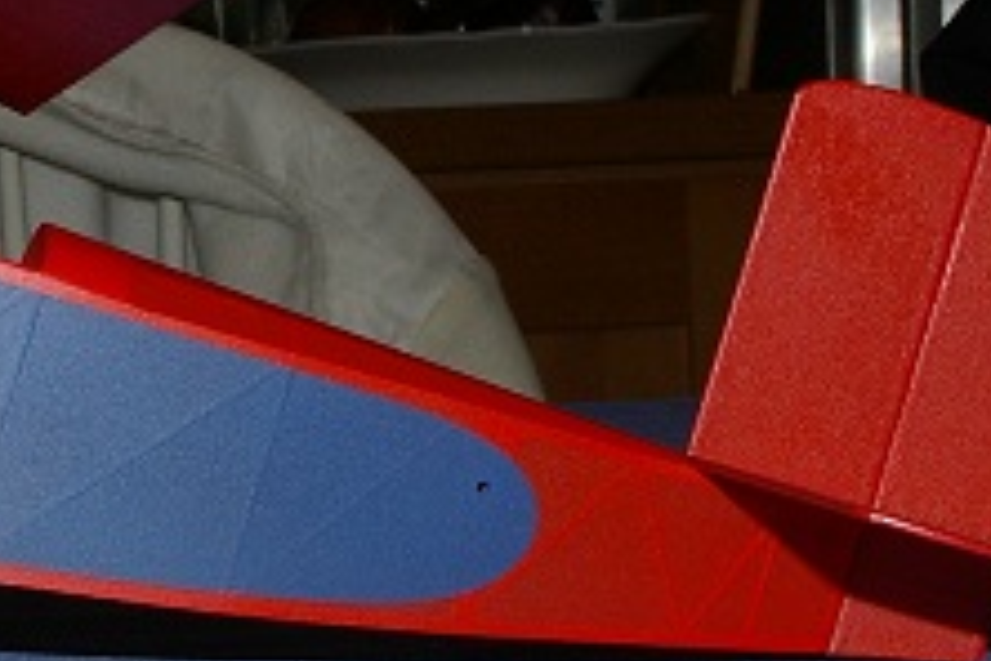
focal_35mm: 142
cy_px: 277
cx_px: -85
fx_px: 3909
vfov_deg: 9.7
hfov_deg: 14.1
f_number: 16
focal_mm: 28
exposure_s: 1/45
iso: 400
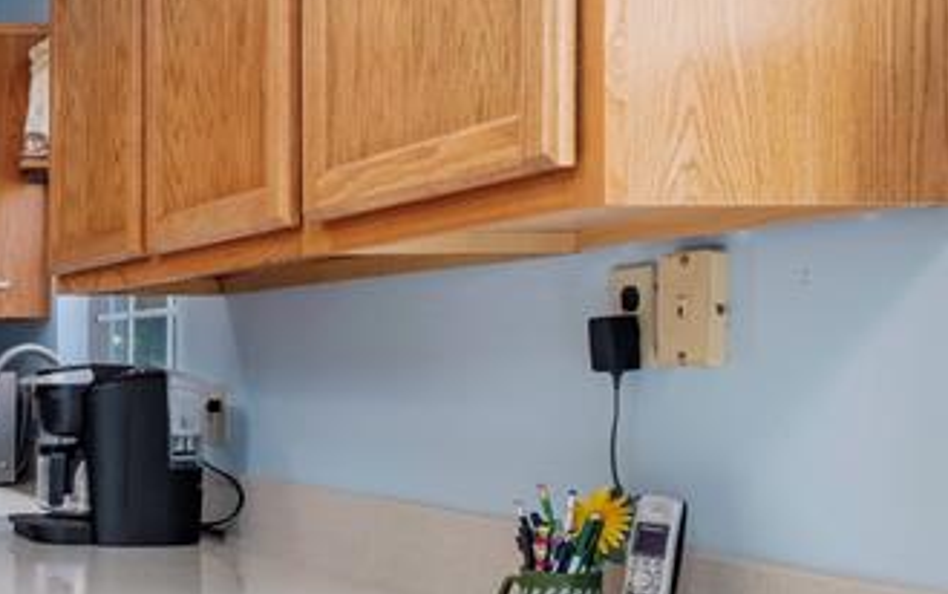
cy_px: 360
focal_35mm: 57
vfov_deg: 22.7
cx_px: -340
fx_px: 1473
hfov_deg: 28.2
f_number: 6.4
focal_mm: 12.2
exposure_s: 1/250
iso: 800
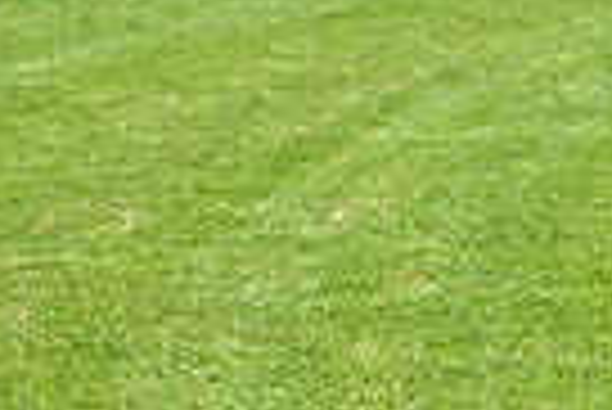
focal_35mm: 766
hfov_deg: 2.7
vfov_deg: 1.8
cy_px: -408
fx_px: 13036
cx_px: 1107
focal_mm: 180
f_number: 5.6
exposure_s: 1/1600
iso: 400
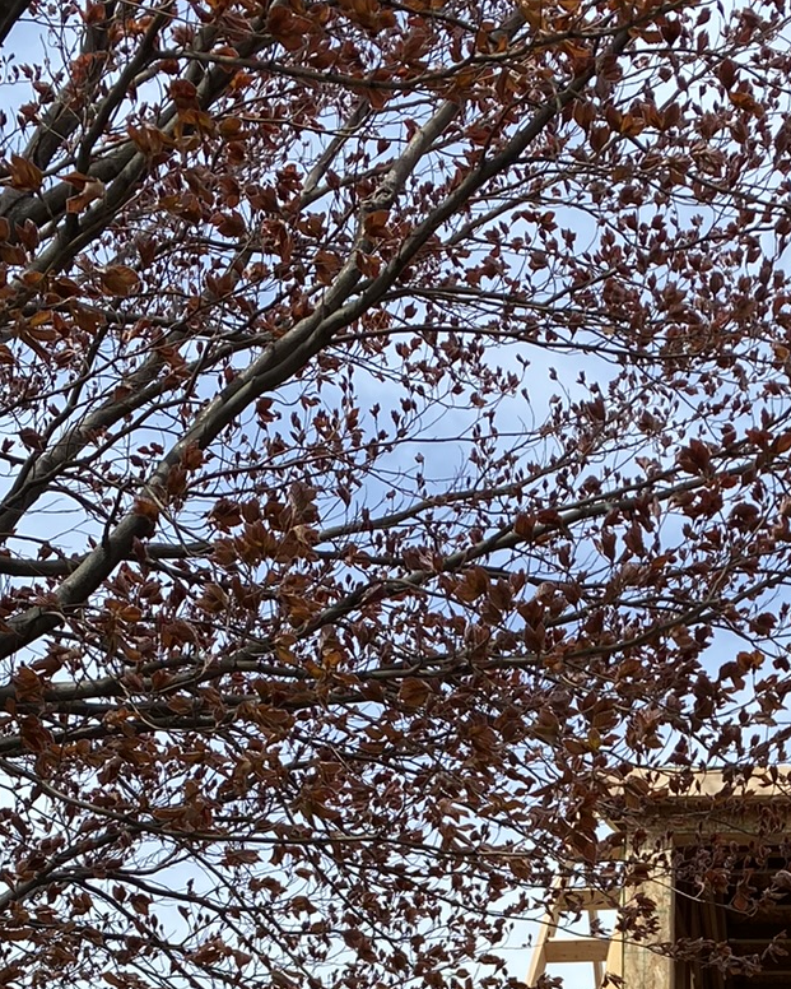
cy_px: 1240
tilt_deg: +12.1
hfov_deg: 21.6
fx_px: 1960
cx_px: 871
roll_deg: -0.1
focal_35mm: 67
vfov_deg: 25.0
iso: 32
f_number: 1.8
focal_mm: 4.25
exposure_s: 1/1565
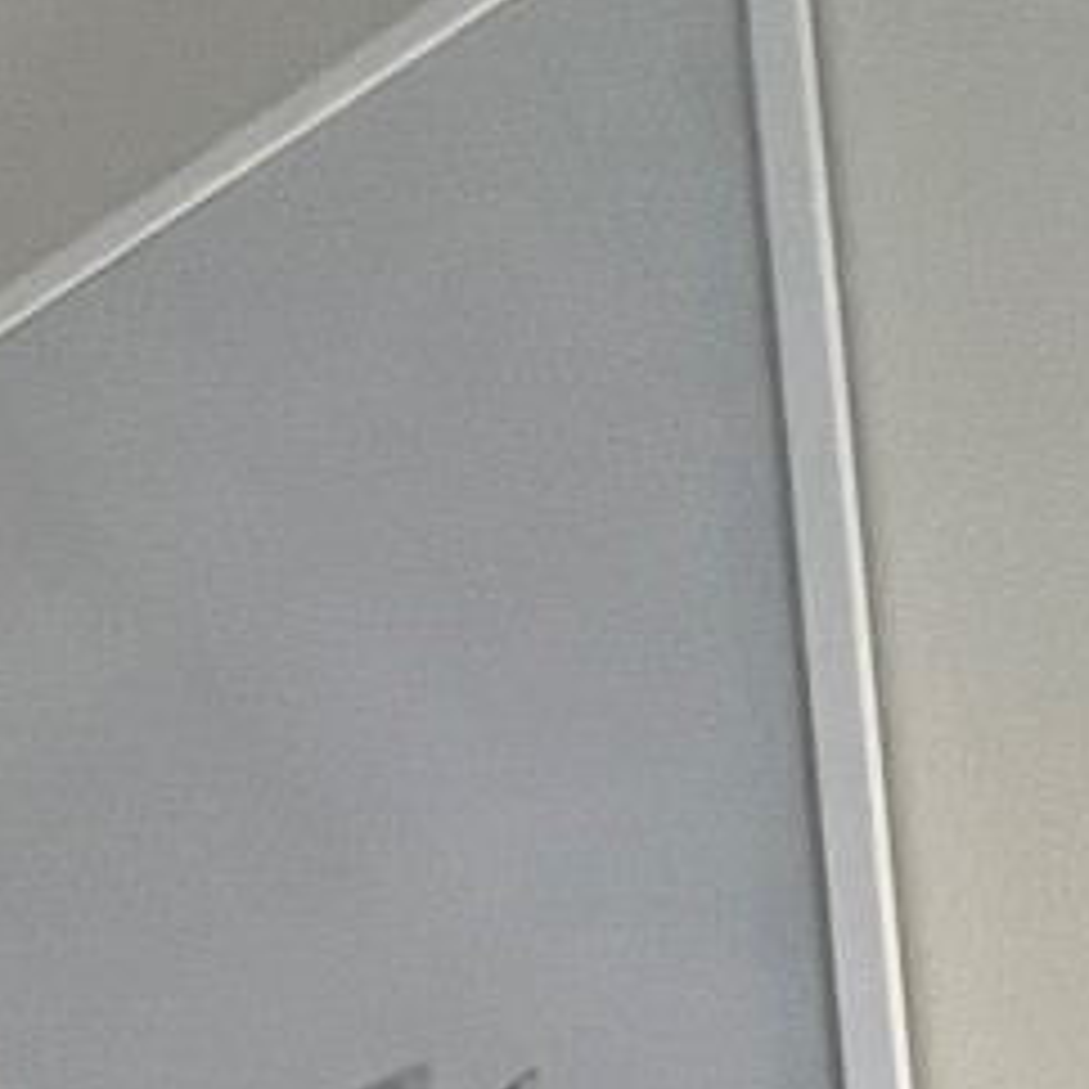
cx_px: -796
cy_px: 2398
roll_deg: -0.6
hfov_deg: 18.5
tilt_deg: +7.4
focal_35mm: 76
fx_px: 2705
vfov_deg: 15.7
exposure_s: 1/60
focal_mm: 1.57
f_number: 1.8
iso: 160
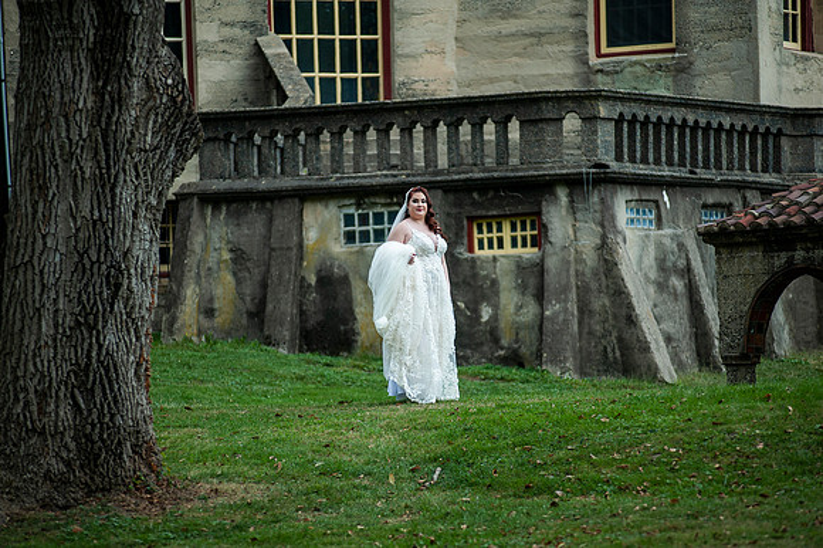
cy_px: 274
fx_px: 4569
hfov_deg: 10.3
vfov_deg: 6.9
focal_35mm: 200
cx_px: 412
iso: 200
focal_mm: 200
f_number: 2.8
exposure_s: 1/2000
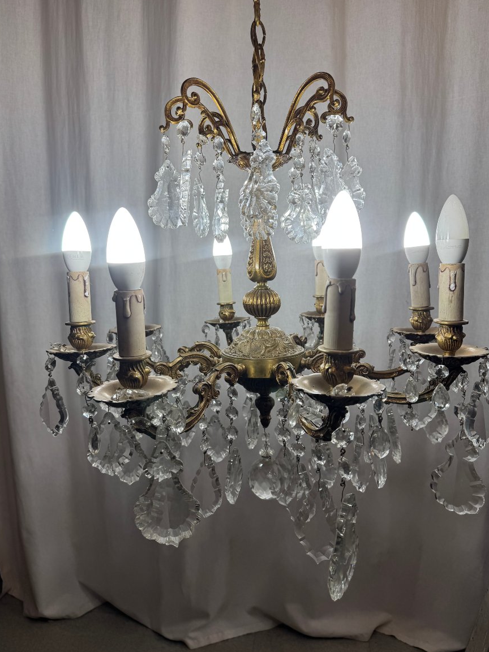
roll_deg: +1.0
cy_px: 317
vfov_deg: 69.4
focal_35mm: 25
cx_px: 243
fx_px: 471
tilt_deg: -7.0
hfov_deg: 54.9
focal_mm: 6.76
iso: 64
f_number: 1.78
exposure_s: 1/178
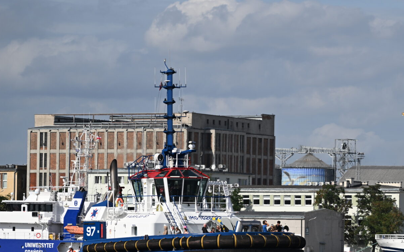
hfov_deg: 8.1
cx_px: 290
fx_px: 2852
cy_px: 168
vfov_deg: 5.1
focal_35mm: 259
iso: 100
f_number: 4
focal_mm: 120
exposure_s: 1/2000
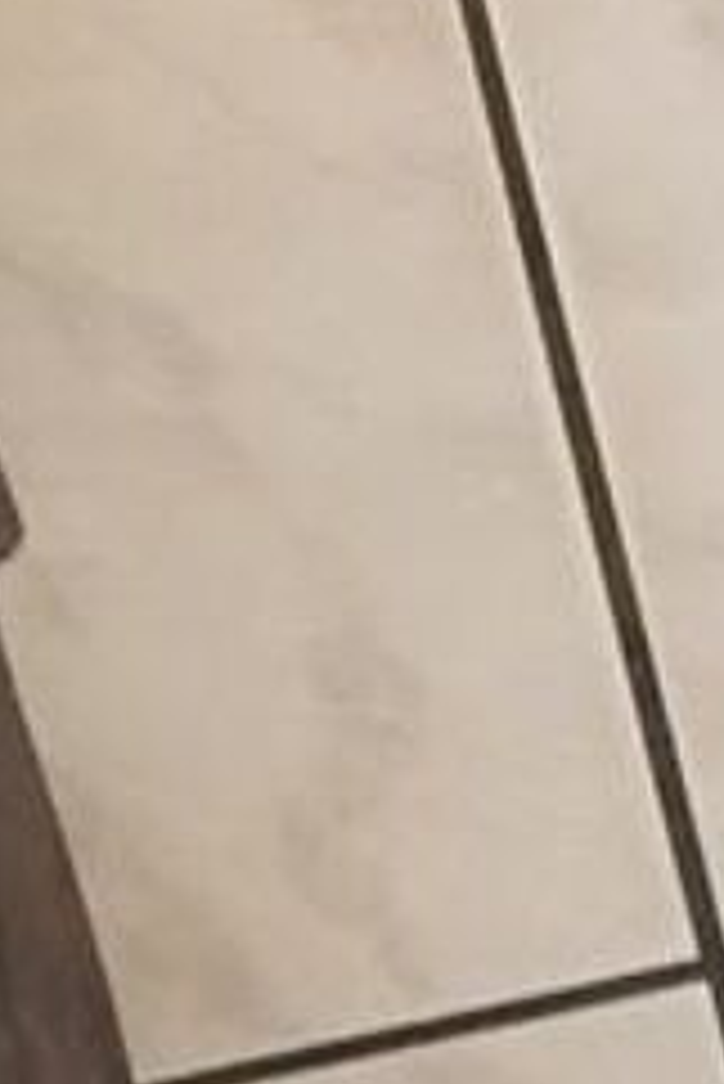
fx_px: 5030
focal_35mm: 167
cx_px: -72
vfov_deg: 11.9
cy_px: 1455
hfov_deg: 8.2
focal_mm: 4.15
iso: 200
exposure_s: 1/25
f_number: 2.2
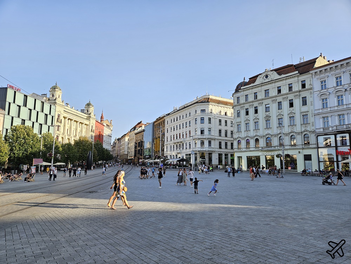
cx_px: 176
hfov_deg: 73.9
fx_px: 233
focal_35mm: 23
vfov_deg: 58.9
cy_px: 132
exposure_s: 1/437
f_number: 1.8
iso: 25
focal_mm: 5.4
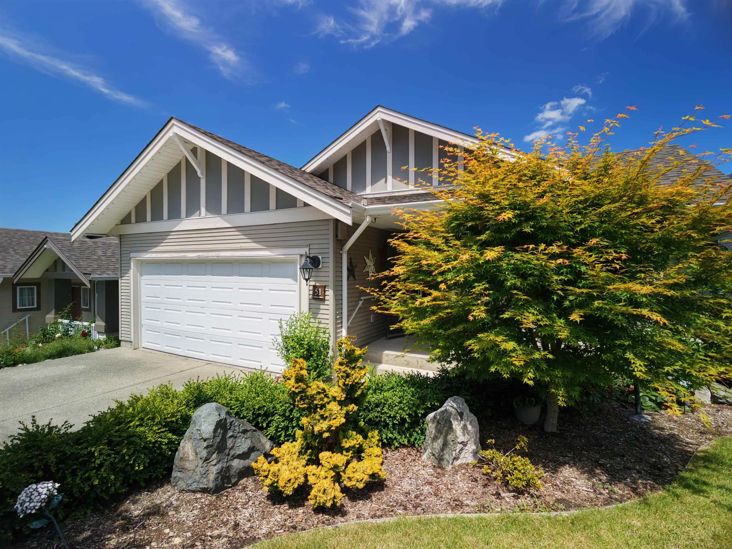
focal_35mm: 16
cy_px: 274
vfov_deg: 78.1
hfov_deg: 94.5
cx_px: 366
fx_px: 338
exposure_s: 1/50
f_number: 2.2
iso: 300
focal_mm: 3.05
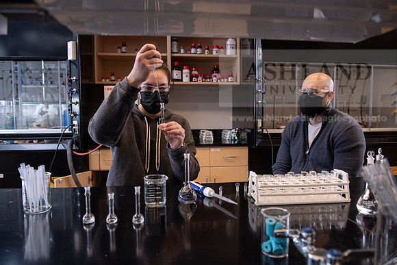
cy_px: 132
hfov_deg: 69.4
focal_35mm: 26
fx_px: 287
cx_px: 198
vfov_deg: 49.6
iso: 800
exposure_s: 1/200
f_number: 4
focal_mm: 26
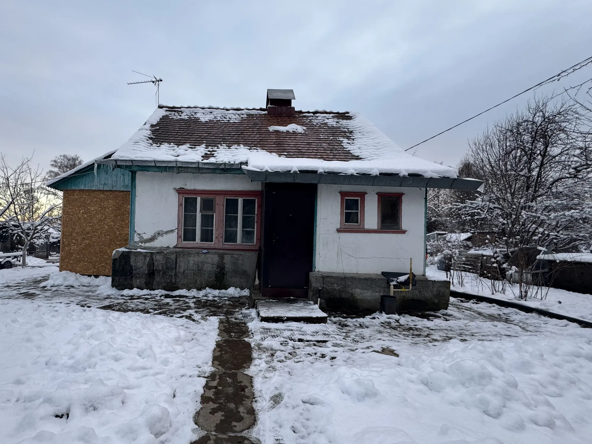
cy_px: 242
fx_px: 291
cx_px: 238
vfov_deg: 74.6
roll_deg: -2.4
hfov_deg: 89.9
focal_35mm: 17
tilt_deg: -1.0
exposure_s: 1/99
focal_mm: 2.22
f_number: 2.2
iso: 80
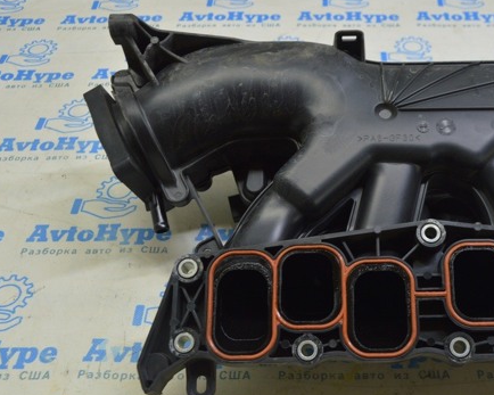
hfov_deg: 38.6
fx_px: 697
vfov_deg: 31.6
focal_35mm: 48
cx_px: 324
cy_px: 231
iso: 400
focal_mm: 23
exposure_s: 1/25
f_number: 5.6
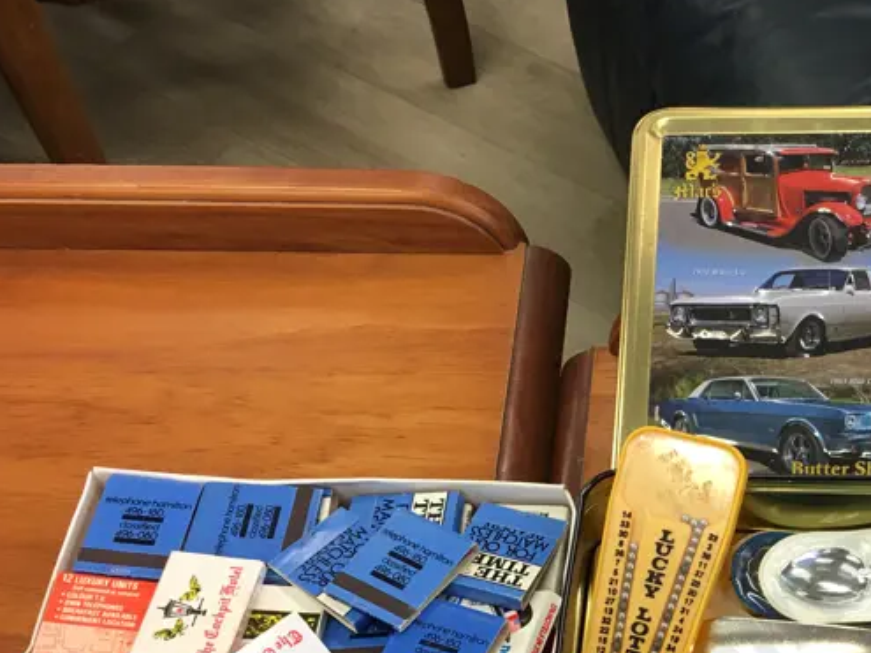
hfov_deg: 30.3
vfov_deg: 23.8
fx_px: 1509
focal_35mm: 60
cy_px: 581
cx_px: 838
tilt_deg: -55.8
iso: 50
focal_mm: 4.15
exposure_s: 1/33
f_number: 2.2
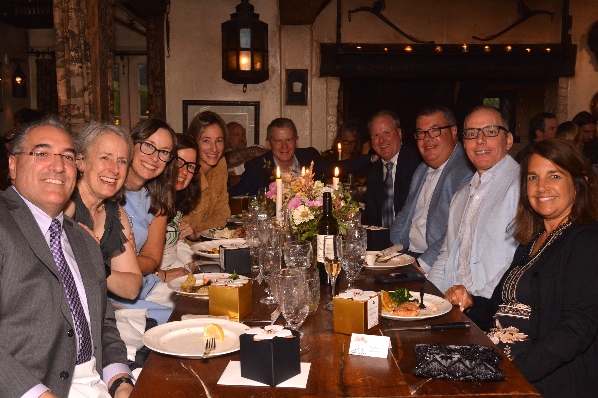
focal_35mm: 39
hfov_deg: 49.6
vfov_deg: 34.2
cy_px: 199
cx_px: 299
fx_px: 648
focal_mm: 26
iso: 640
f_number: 6.3
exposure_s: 1/60
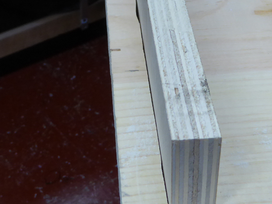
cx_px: 184
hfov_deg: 27.6
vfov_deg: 21.0
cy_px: 129
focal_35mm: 70
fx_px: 550
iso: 200
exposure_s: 1/60
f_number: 3.4
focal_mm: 4.7
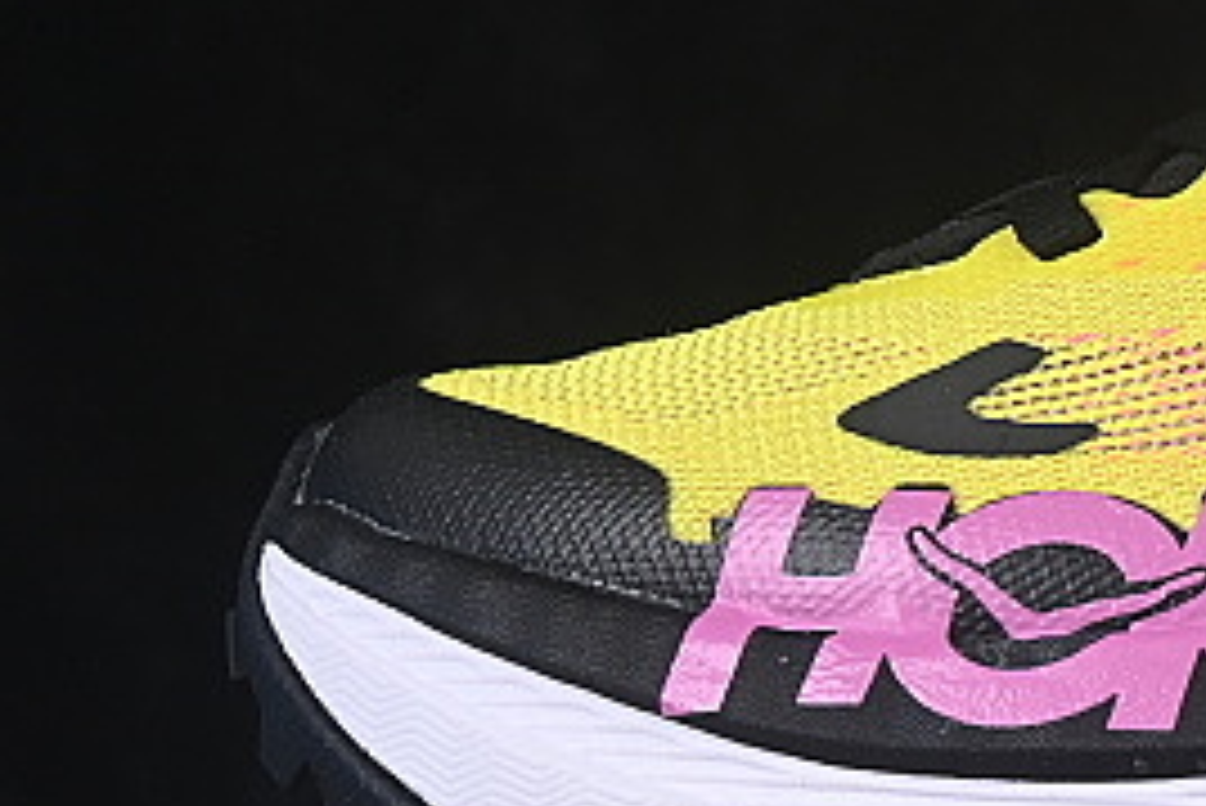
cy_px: 117
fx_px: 10122
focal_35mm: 302
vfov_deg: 4.6
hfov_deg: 6.7
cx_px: 1881
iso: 160
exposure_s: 1/80
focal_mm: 50
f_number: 8
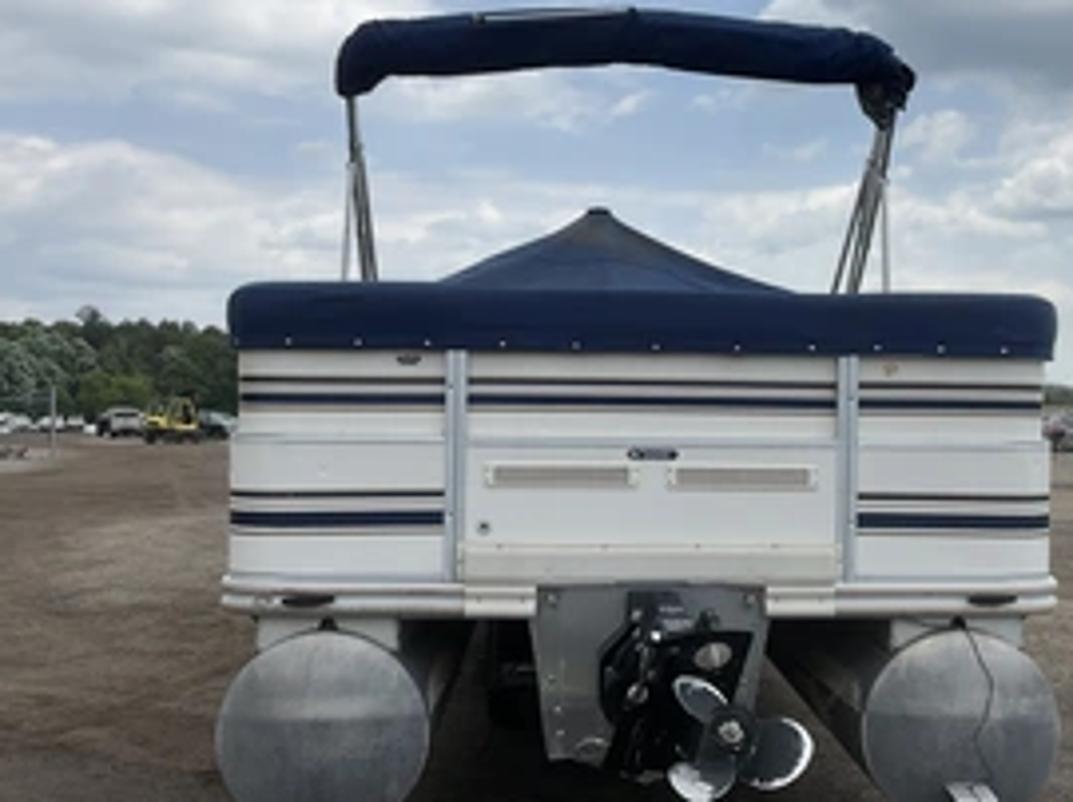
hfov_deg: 43.6
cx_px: 652
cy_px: 405
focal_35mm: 43
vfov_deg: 33.5
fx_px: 1332
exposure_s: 1/2538
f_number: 1.8
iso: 25
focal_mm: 3
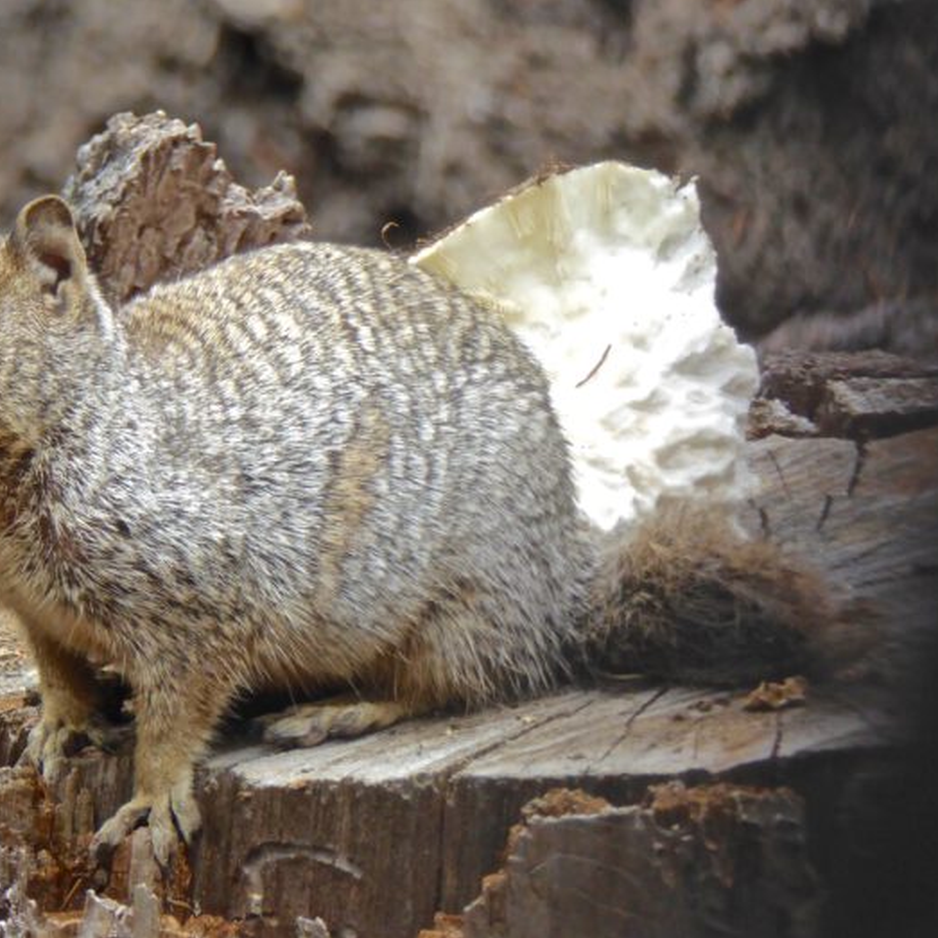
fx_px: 32251
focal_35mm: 1052
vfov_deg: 1.7
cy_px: 469
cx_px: 328
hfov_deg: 1.7
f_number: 6.4
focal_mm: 129
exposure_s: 1/125
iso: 250
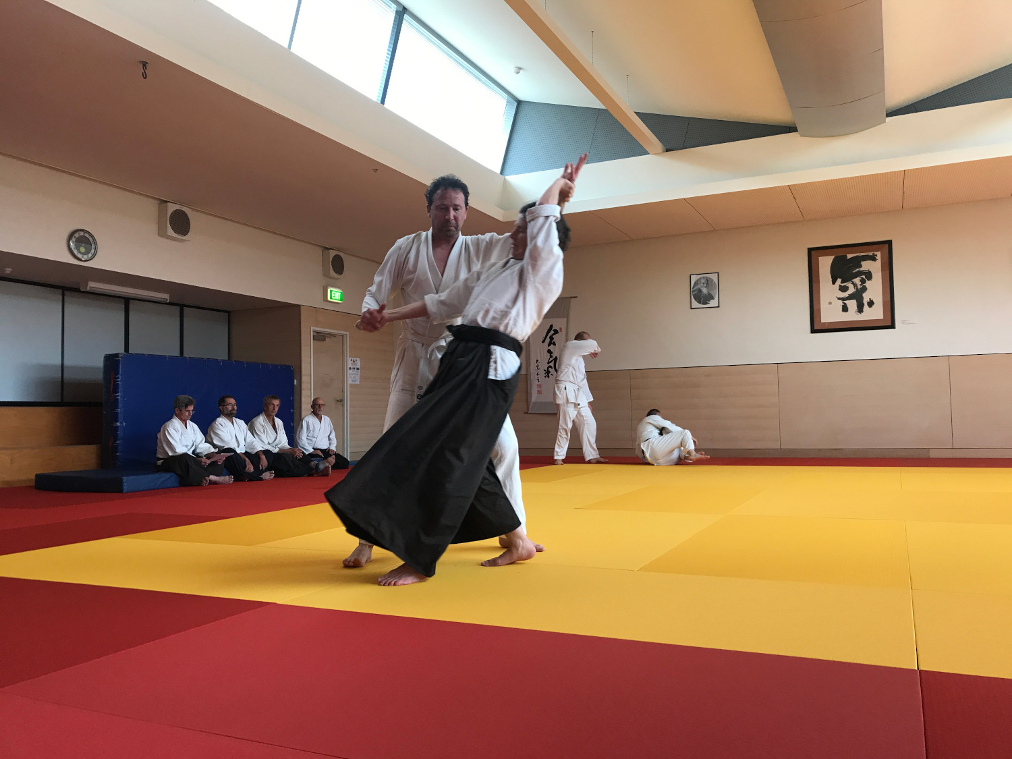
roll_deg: +0.6
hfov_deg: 63.4
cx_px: 506
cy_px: 380
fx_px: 819
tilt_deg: +4.6
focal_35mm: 28
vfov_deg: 49.7
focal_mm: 3.99
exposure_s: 1/33
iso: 25
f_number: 1.8
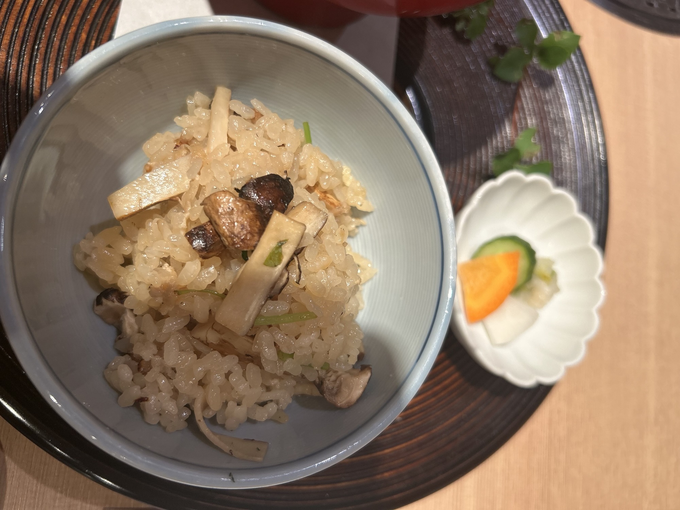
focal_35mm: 26
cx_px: 340
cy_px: 255
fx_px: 511
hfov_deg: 67.3
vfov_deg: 53.1
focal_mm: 5.7
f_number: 1.5
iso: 80
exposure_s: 1/50
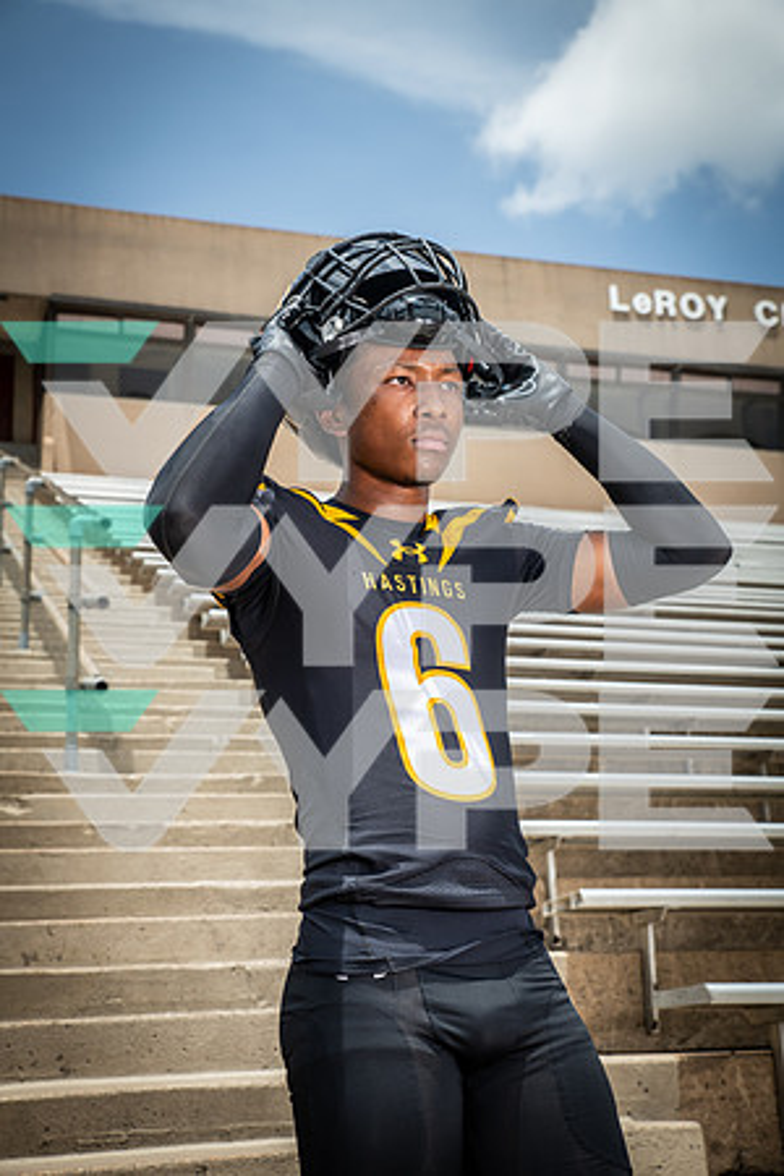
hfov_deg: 27.0
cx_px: 392
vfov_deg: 39.6
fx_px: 1633
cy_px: 588
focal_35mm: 50
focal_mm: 50
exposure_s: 1/500
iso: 100
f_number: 7.1
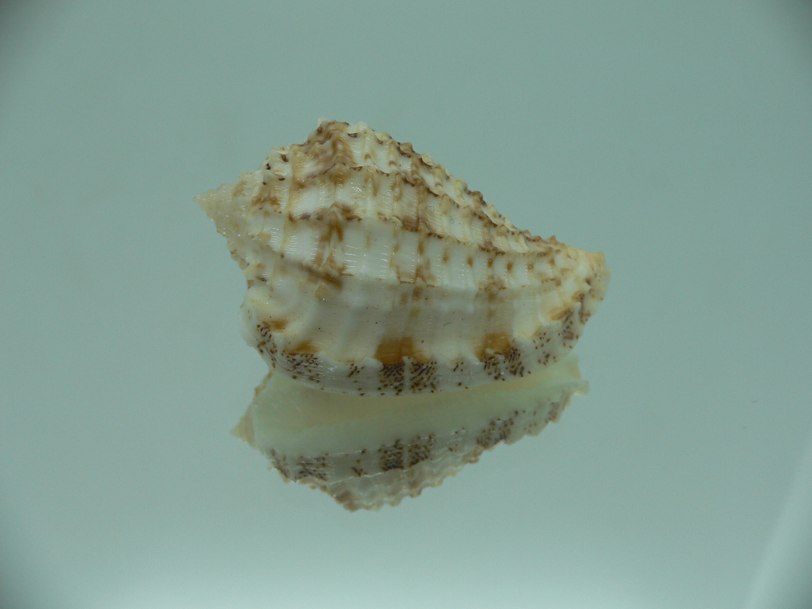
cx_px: 406
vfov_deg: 40.7
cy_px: 304
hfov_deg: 52.6
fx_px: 821
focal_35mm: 35
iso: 80
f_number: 2.8
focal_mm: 4.6
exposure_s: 1/80
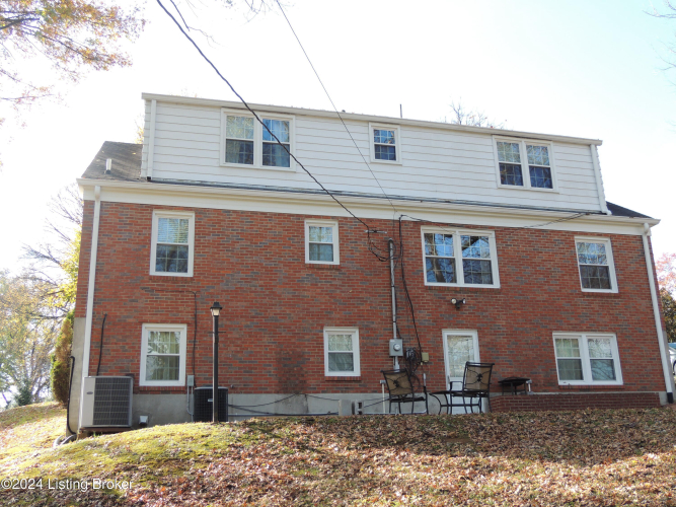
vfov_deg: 40.7
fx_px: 683
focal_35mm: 35
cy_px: 254
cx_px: 338
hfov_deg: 52.6
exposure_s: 1/200
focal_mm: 6.2
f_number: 3.3
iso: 100
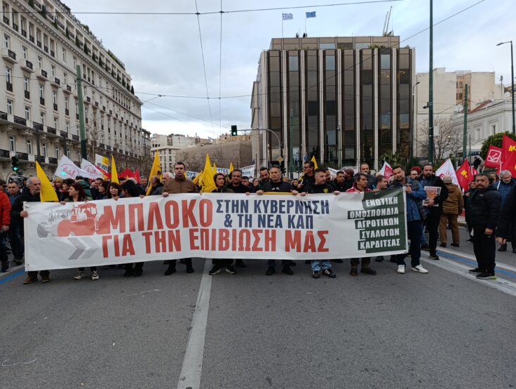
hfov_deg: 71.5
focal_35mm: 24
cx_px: 248
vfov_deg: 56.9
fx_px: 358
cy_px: 199
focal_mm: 6.14
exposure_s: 1/100
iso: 100
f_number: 1.6
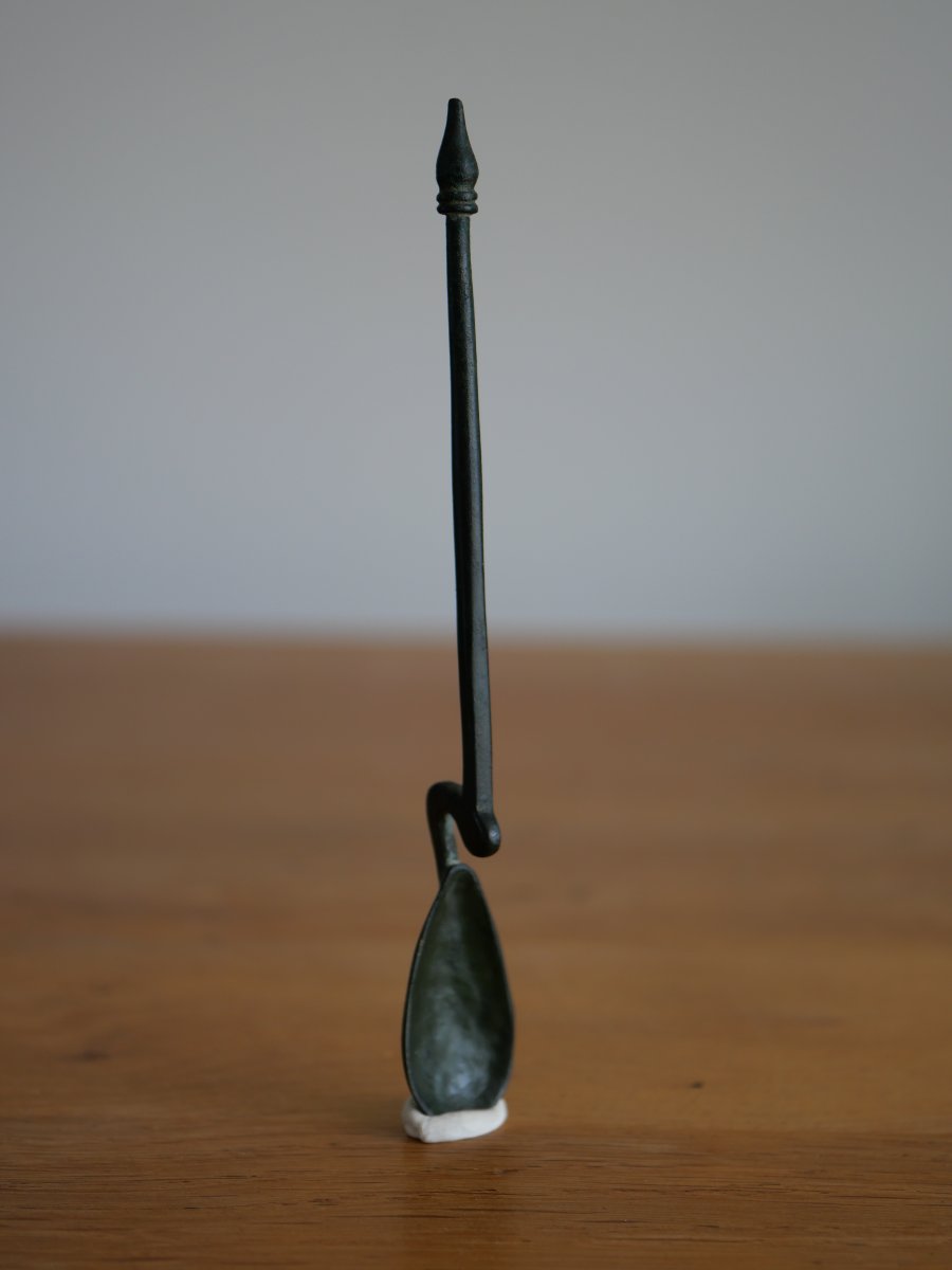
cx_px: 476
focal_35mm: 60
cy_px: 635
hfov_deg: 24.4
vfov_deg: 32.2
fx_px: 2200
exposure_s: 1/100
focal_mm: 30
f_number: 2.8
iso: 200
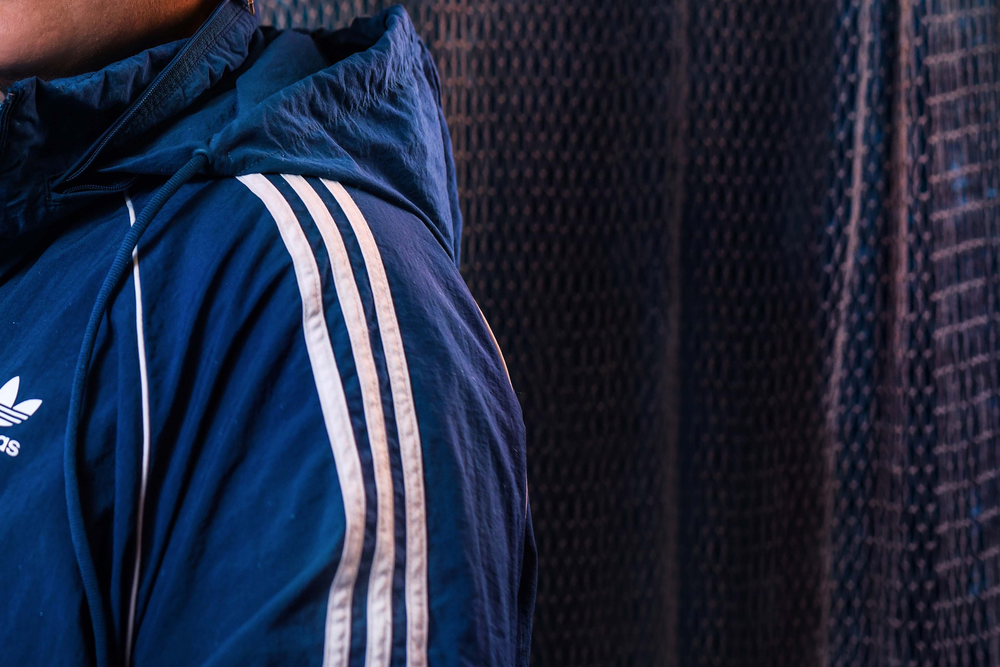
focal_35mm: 76
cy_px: 36
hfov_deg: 25.6
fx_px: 2111
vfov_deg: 17.6
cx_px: 51
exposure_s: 1/500
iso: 400
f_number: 3.5
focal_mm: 35
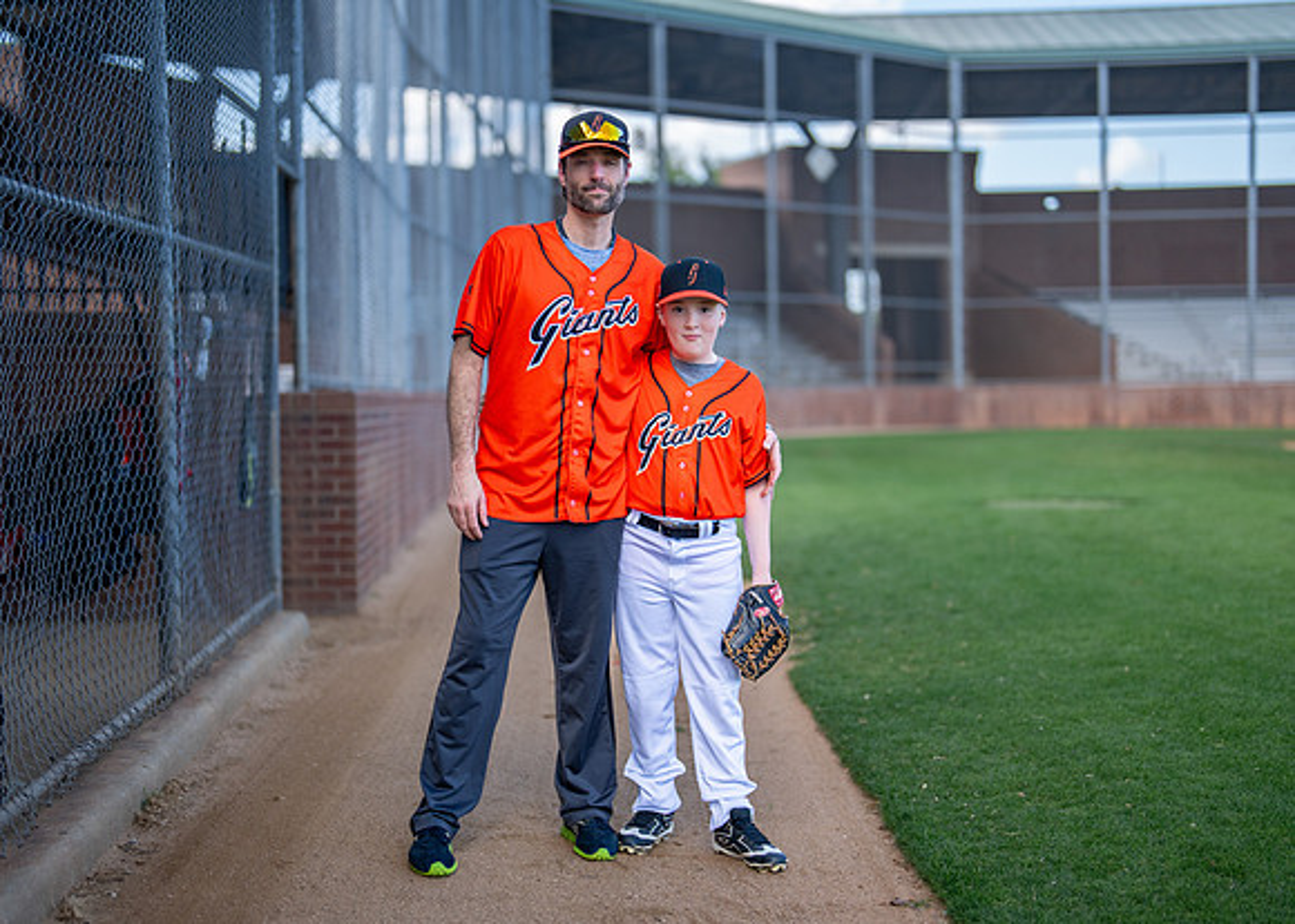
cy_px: 482
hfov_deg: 34.9
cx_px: 625
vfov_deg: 25.3
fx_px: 2063
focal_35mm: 56
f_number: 1.2
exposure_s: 1/2000
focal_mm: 50
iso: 125
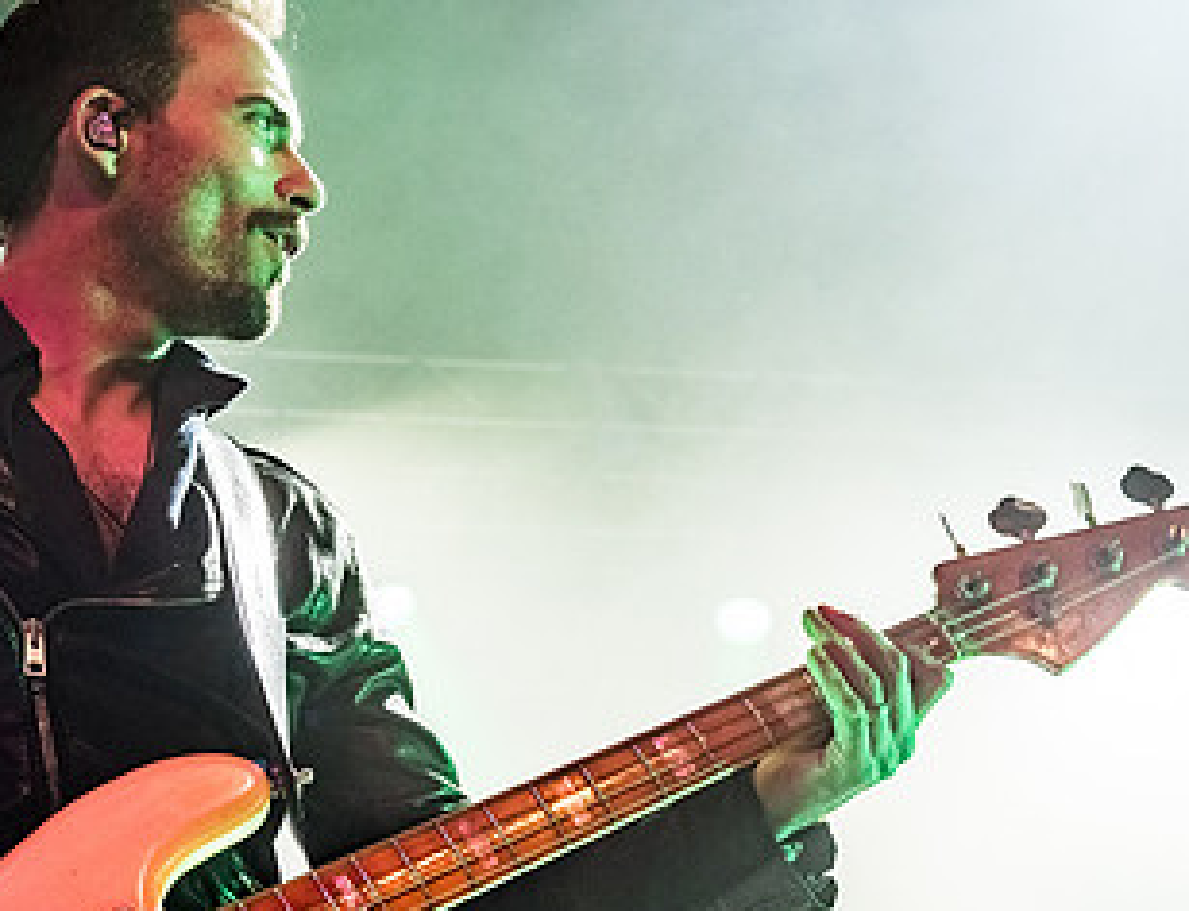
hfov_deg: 22.9
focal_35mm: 84
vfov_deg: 17.7
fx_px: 2908
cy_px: 707
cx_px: 326
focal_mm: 21
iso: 800
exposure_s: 1/125
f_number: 4
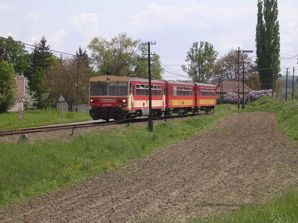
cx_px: 149
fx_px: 990
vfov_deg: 12.9
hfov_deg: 17.1
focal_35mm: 115
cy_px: 112
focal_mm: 17.4
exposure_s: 1/411
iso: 100
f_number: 4.9
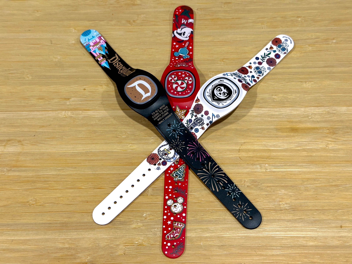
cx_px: 176
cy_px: 132
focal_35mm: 48
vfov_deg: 30.3
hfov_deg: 39.7
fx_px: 488
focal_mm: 6.86
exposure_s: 1/60
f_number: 1.78
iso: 125
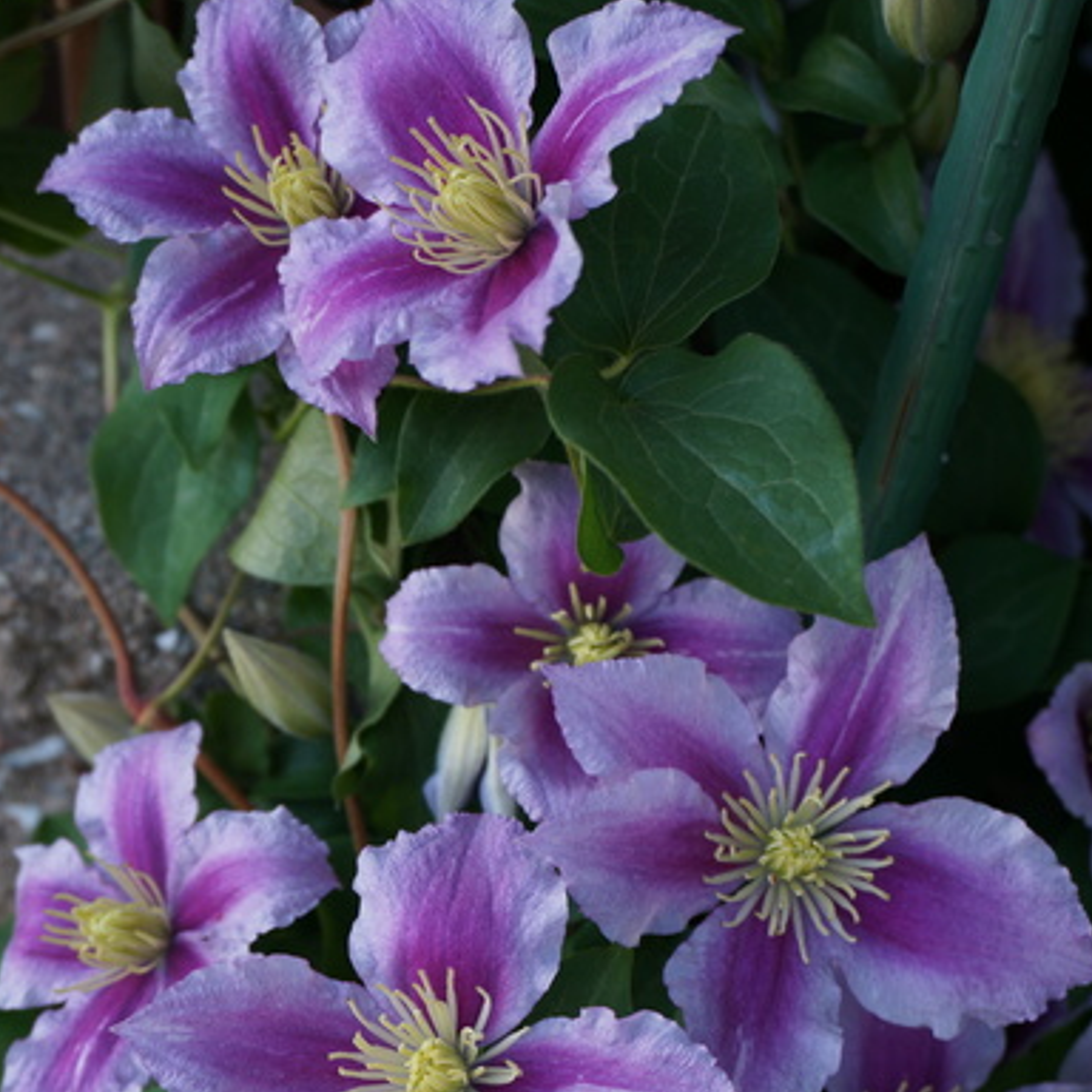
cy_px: 742
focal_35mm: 62
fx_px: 2201
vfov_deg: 27.7
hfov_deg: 27.9
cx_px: 542
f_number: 5
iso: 100
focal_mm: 31
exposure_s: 1/60
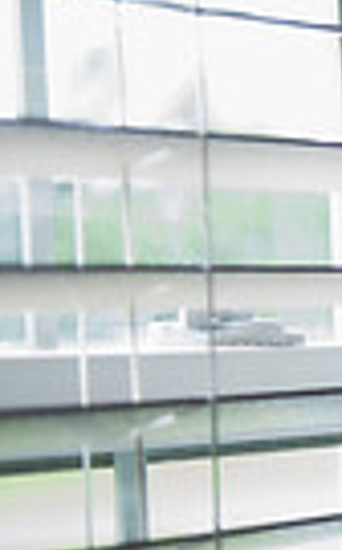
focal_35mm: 211
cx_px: 1099
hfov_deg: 5.7
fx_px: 3157
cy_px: 385
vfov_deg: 9.9
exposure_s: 1/125
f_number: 2.8
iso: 320
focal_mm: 48
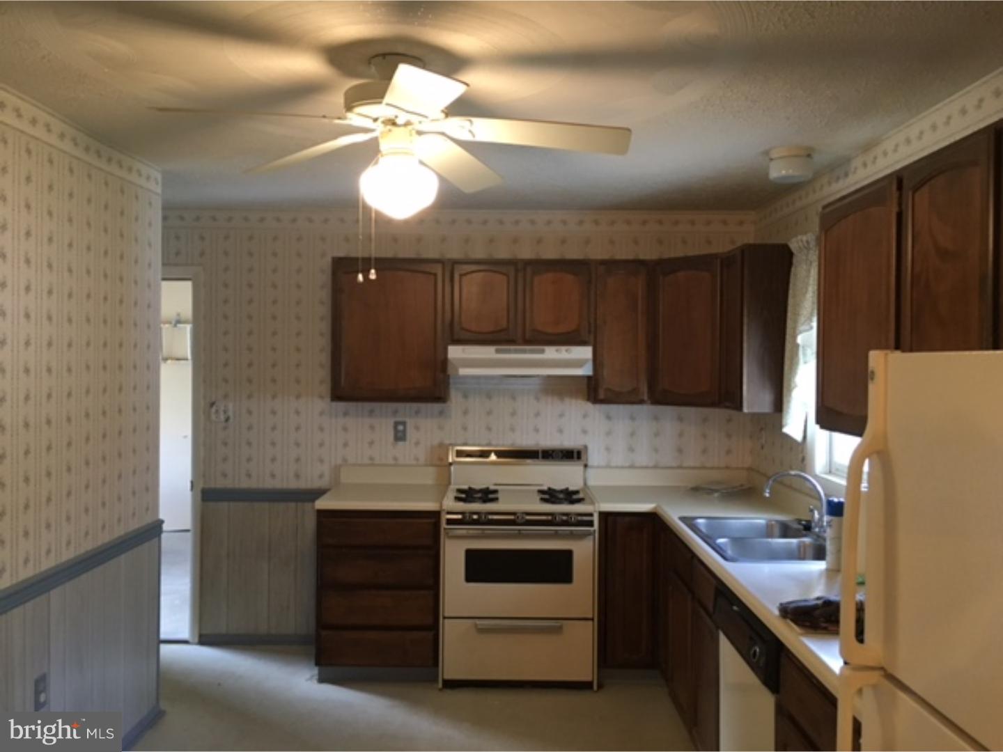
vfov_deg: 48.2
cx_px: 502
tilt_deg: -1.0
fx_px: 840
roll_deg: -1.0
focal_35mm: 29
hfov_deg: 61.7
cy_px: 376
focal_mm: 4.15
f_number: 2.2
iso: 160
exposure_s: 1/30
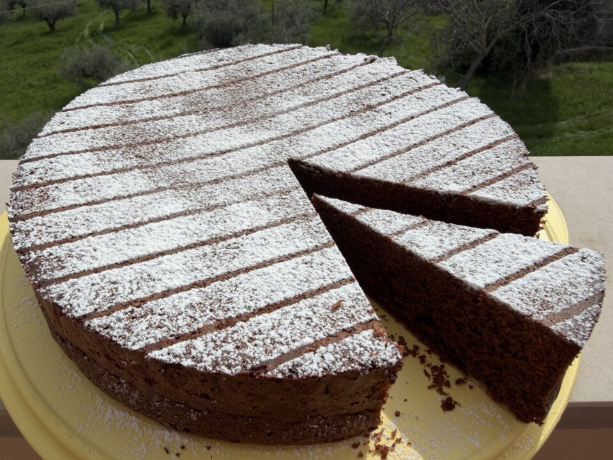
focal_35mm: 24
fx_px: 425
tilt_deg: -45.2
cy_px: 230
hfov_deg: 71.6
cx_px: 306
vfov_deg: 56.8
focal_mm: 2.22
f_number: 2.2
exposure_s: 1/1905
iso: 20
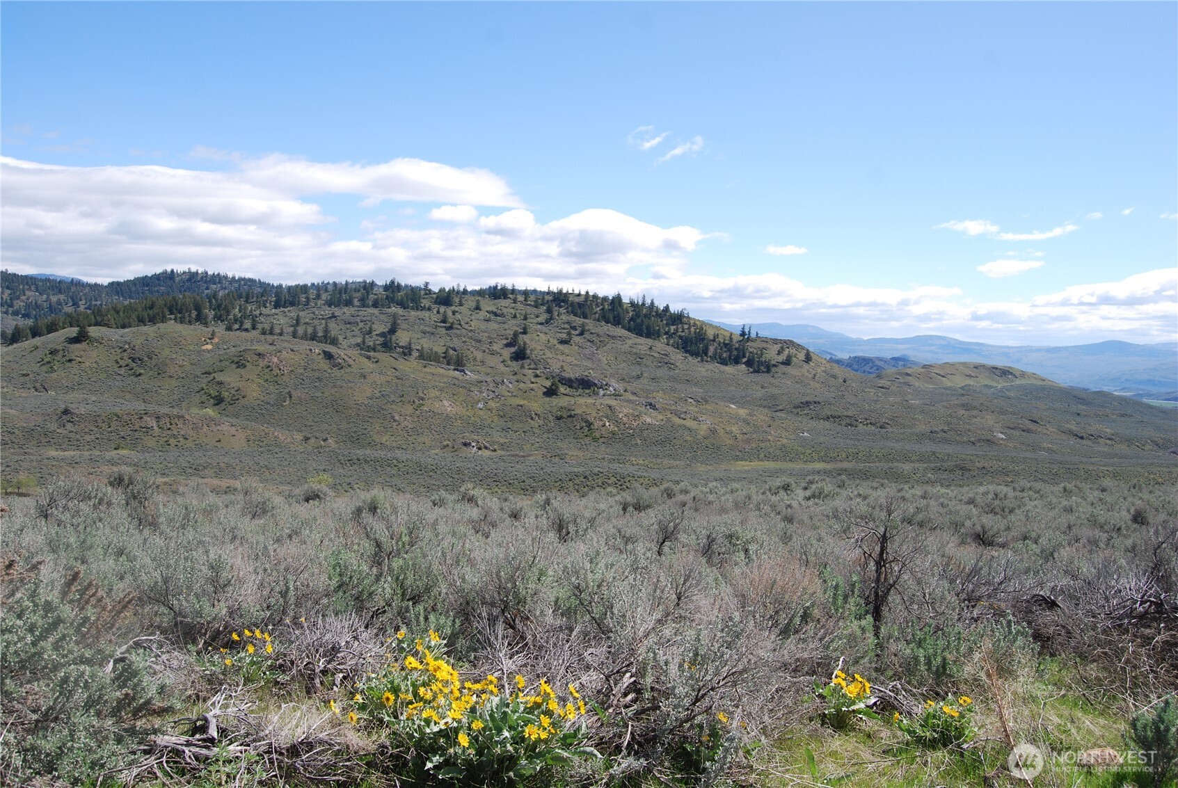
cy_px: 394
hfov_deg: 67.3
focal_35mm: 27
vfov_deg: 48.0
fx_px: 884
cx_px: 589
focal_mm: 18
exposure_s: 1/250
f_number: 8
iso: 100
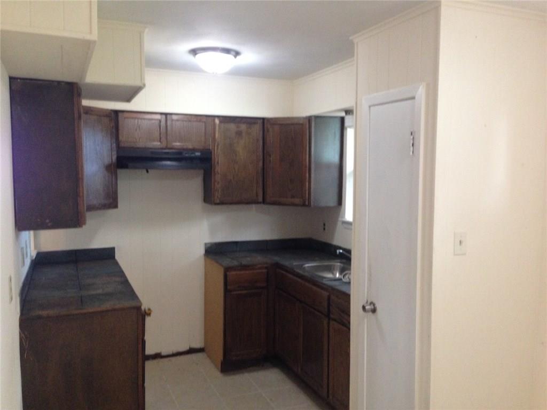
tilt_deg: -2.9
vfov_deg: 42.9
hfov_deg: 55.4
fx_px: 521
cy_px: 205
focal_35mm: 33
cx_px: 274
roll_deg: +0.3
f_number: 2.4
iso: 250
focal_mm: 4.12
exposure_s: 1/20
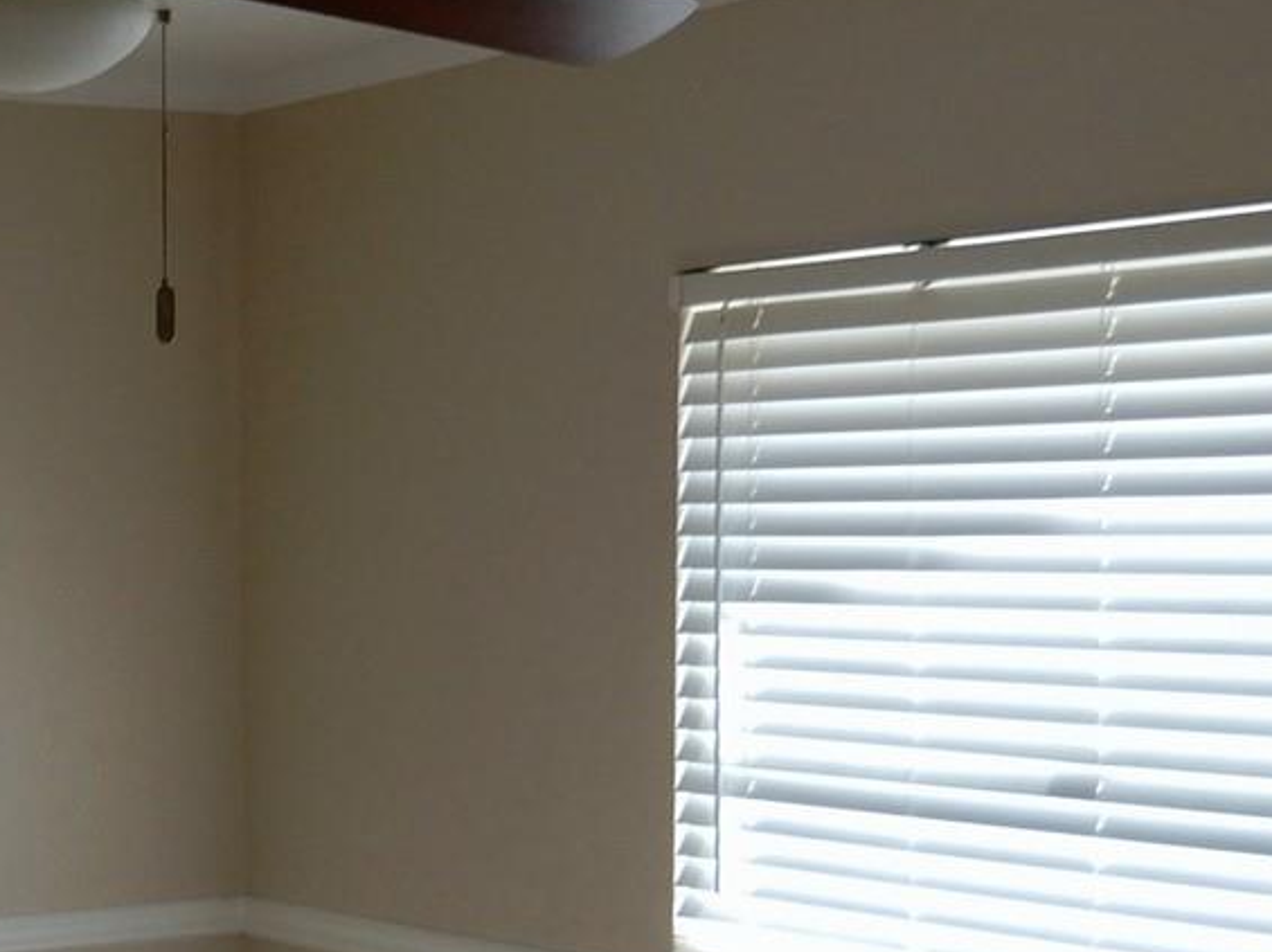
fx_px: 2497
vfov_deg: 21.4
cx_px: -180
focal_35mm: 68
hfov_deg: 26.1
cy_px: 744
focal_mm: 4.3
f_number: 3.4
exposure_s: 1/40
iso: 80
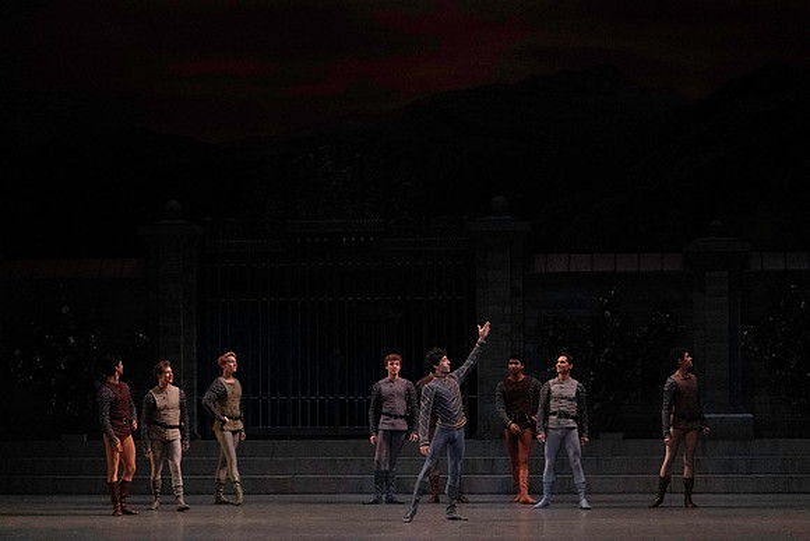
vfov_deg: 13.4
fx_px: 2295
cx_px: 405
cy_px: 270
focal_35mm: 102
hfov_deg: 20.0
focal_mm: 102
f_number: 14
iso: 20000
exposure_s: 1/400
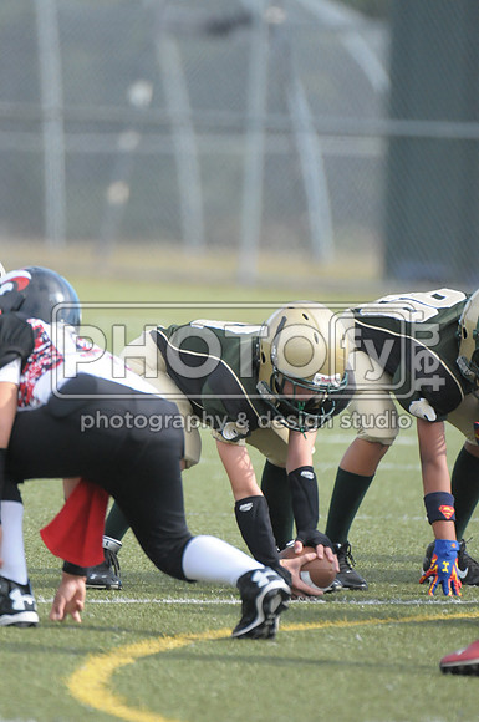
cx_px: 240
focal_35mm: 600
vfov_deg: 3.4
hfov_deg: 2.3
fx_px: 12010
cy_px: 361
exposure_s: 1/4000
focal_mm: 400
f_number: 4
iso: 1600
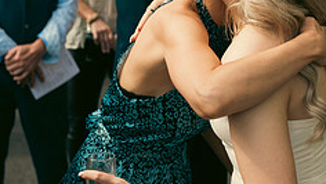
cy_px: 17
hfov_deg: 20.7
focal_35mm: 103
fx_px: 891
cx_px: 196
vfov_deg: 11.7
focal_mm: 40
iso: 125
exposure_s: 1/1250
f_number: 3.5
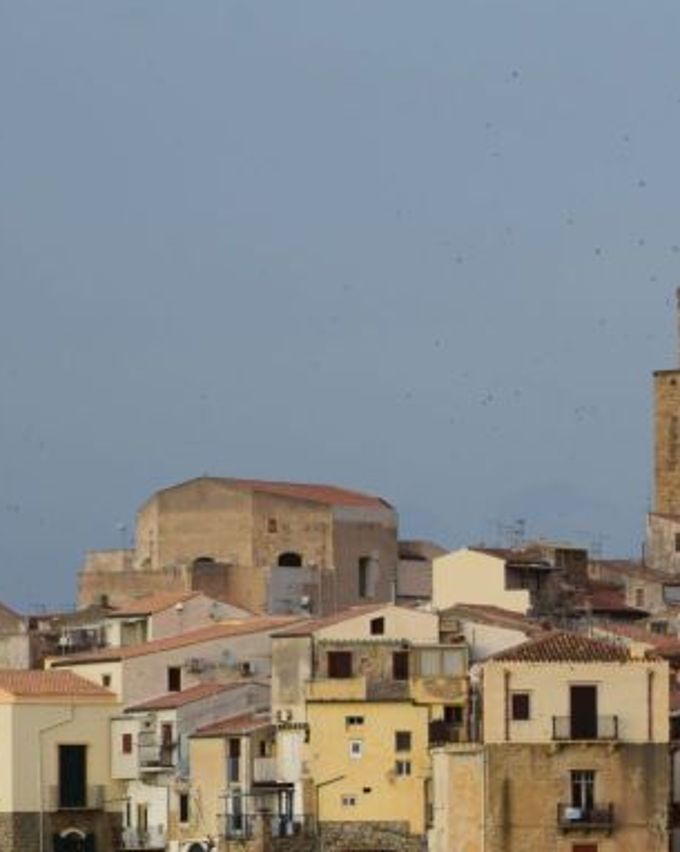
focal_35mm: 361
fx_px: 9092
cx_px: 958
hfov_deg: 4.3
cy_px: 506
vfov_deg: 5.4
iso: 400
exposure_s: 1/400
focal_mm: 98
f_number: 11
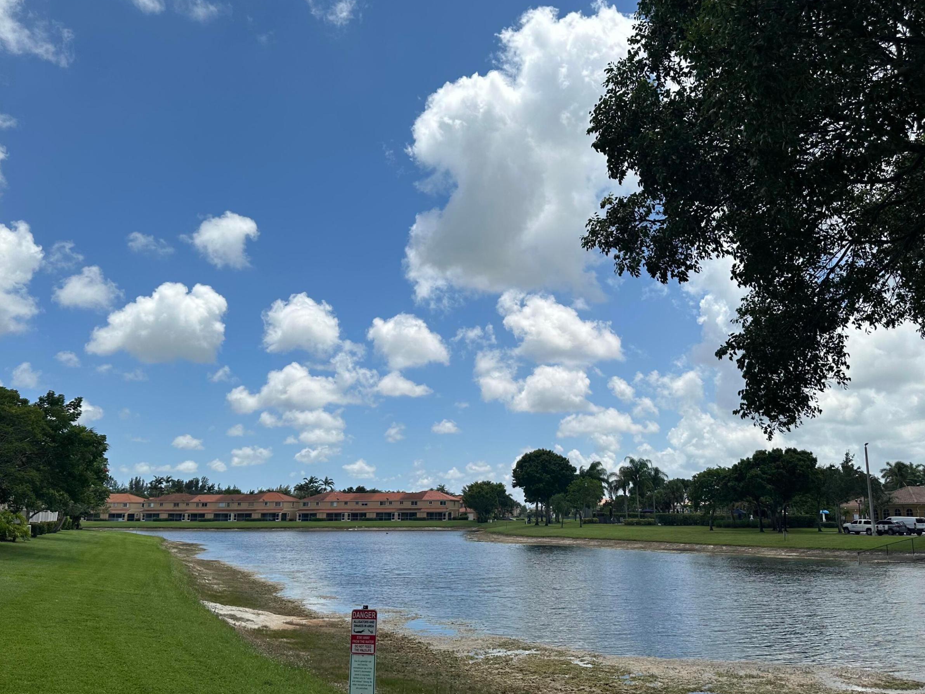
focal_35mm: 29
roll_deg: -0.8
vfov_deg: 48.2
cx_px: 497
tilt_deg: +11.9
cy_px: 345
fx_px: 775
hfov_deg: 61.6
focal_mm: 6.86
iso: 80
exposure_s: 1/7576
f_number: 1.78
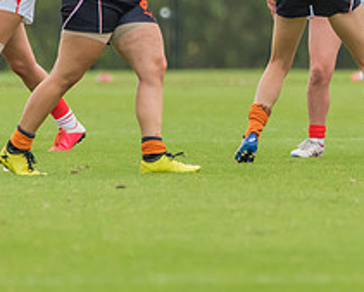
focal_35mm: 1948
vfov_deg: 0.8
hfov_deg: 1.0
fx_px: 20995
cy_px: 12
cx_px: 460
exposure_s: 1/1600
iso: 1000
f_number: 7.1
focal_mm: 600
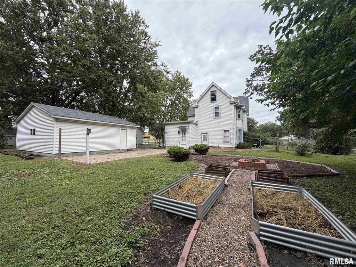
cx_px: 178
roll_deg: -0.4
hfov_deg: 102.1
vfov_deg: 85.7
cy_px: 134
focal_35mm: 14
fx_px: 144
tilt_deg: +2.3
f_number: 2.2
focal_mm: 2.22
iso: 50
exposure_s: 1/403
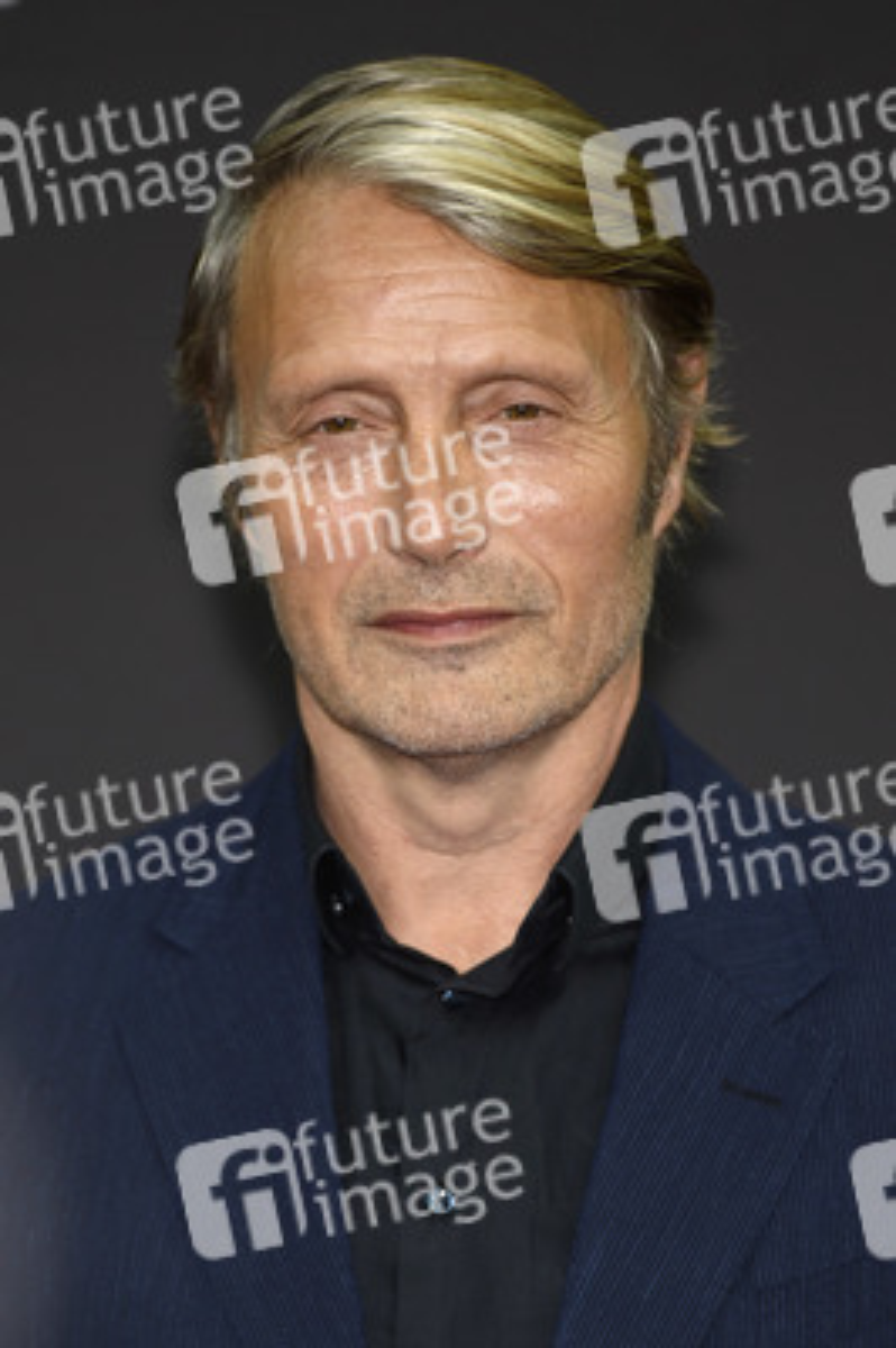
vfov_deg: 10.3
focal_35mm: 200
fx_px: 7479
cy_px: 674
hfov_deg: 6.9
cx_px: 448
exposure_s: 1/400
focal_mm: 200
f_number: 4
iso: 640
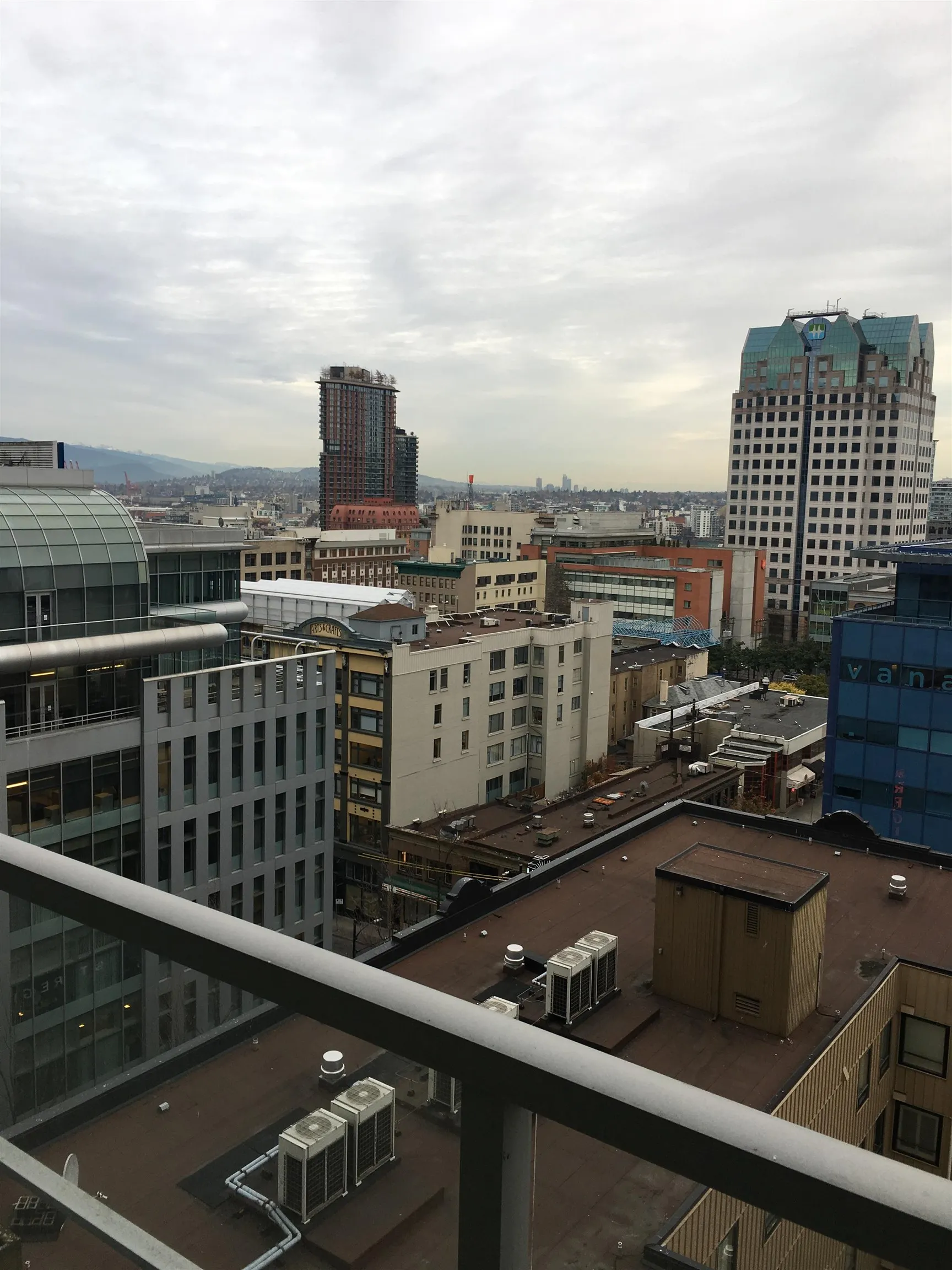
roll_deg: -1.7
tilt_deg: -5.5
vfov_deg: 61.7
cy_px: 635
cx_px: 476
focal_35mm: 29
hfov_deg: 48.2
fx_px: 1063
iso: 25
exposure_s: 1/154
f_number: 2.2
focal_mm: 4.15
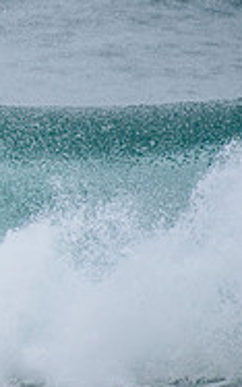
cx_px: -275
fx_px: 16713
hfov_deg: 0.8
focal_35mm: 1585
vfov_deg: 1.3
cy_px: 214
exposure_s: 1/2000
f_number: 5.6
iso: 320
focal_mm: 500
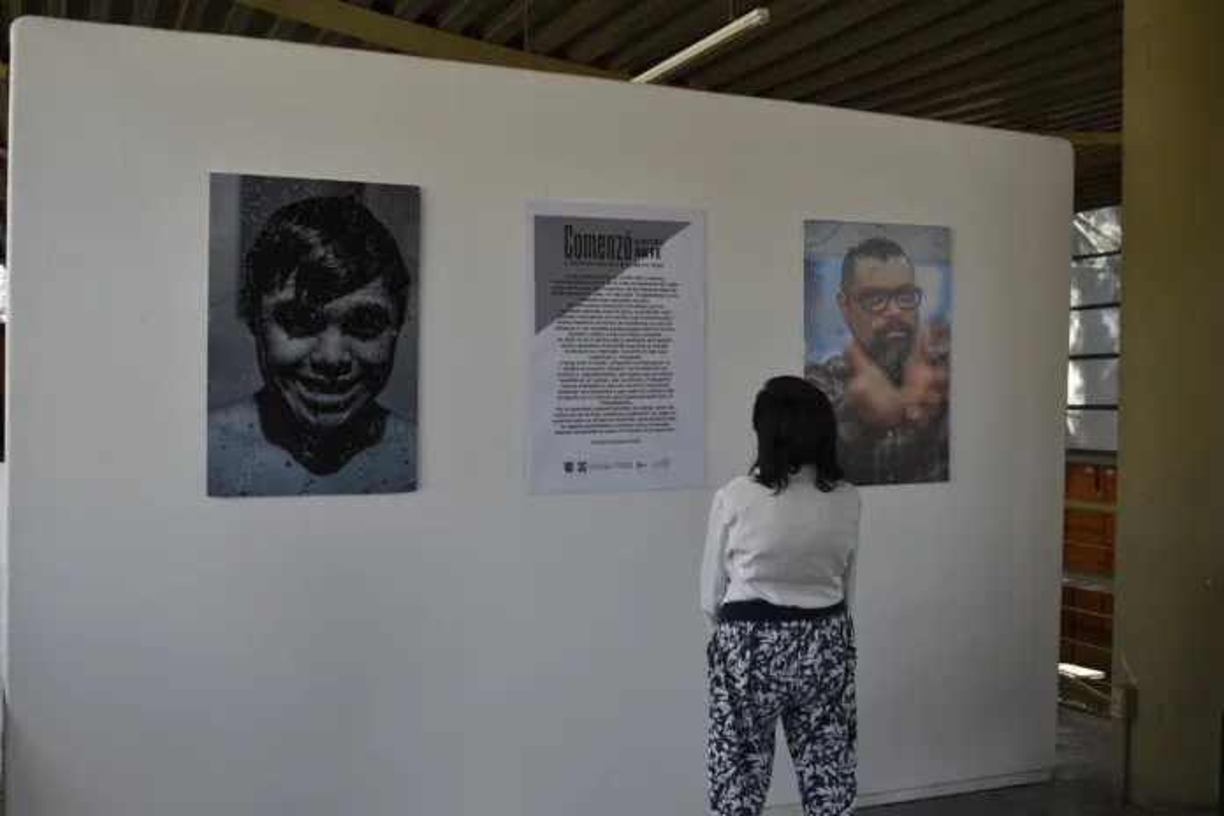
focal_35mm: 38
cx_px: 612
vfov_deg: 35.5
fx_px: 1275
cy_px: 408
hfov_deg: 51.3
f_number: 5.6
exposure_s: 1/60
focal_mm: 25
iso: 100
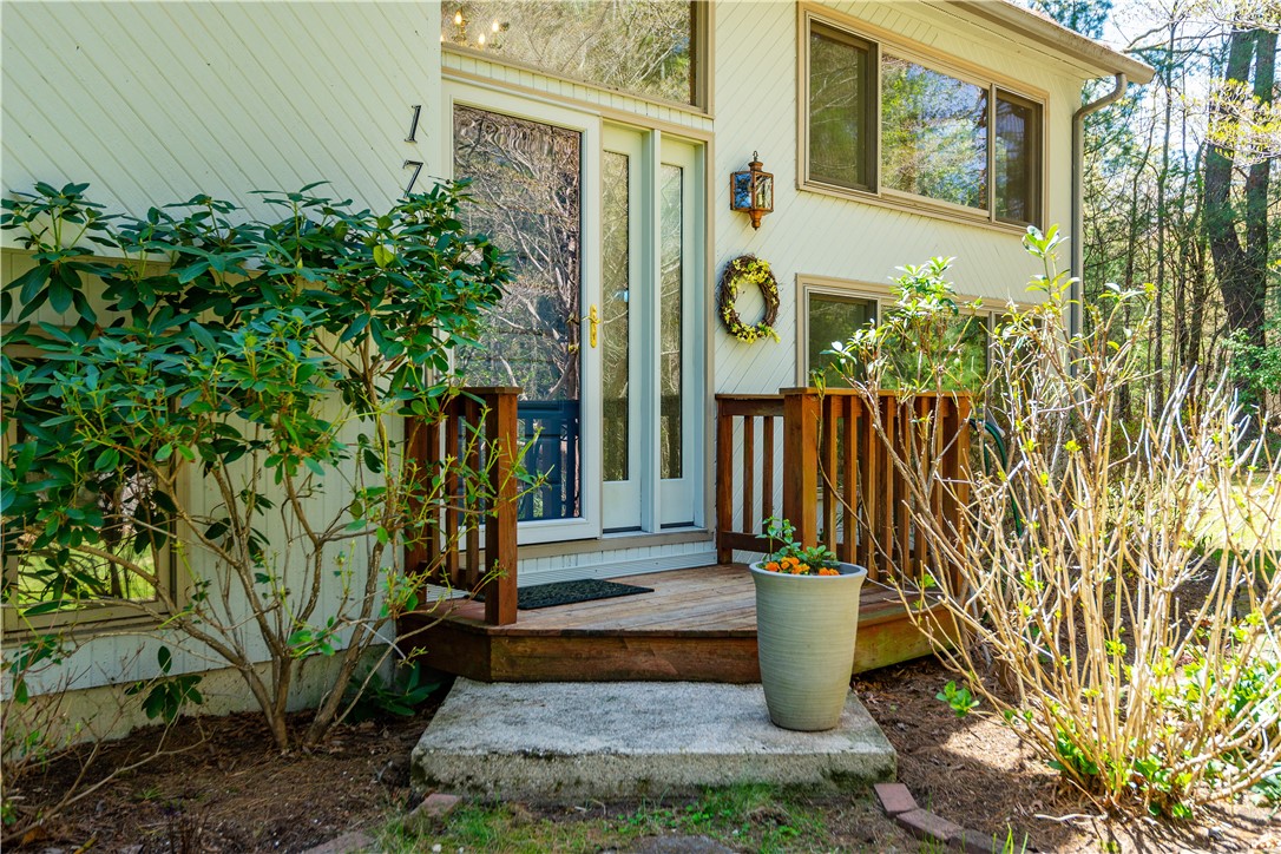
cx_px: 640
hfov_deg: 61.9
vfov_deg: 43.6
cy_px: 427
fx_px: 1067
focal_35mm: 30
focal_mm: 30
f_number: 5
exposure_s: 1/80
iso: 100
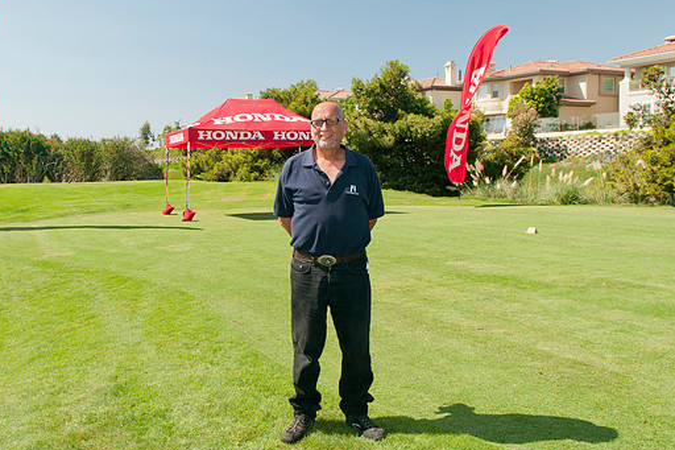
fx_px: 619
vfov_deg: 39.9
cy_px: 197
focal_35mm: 33
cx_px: 265
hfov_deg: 56.7
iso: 200
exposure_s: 1/125
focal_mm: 17
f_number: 6.3
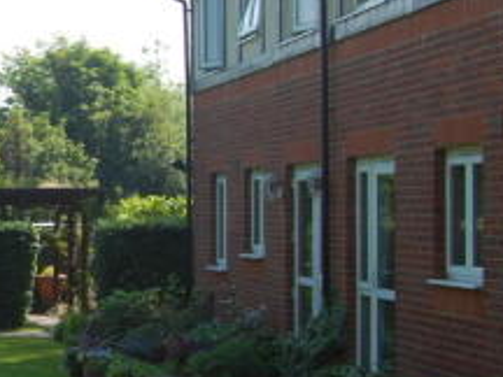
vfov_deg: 13.0
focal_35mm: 114
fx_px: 1657
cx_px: -249
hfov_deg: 15.9
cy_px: 202
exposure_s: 1/250
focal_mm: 26
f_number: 8
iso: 200
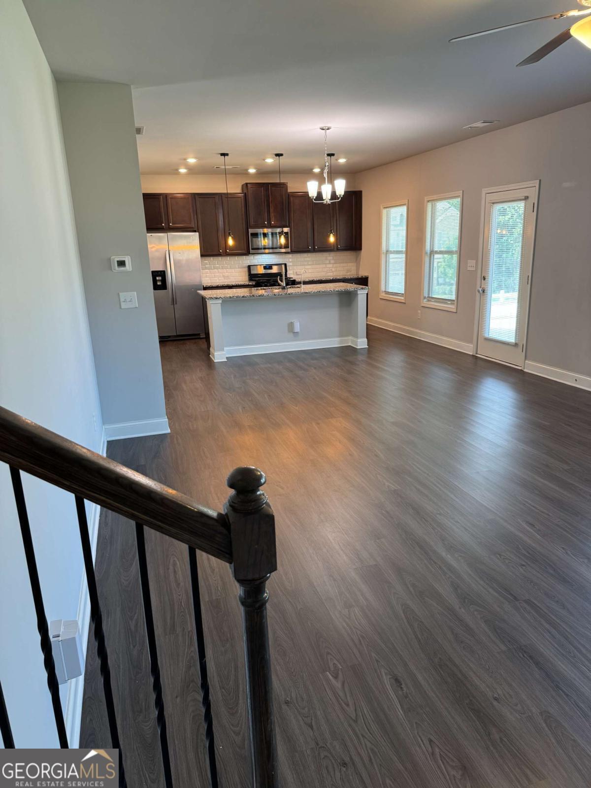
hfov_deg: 56.8
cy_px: 394
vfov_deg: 71.6
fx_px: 546
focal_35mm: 24
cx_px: 296
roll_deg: +3.1
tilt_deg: -14.7
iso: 200
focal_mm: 6.76
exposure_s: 1/120
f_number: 1.78
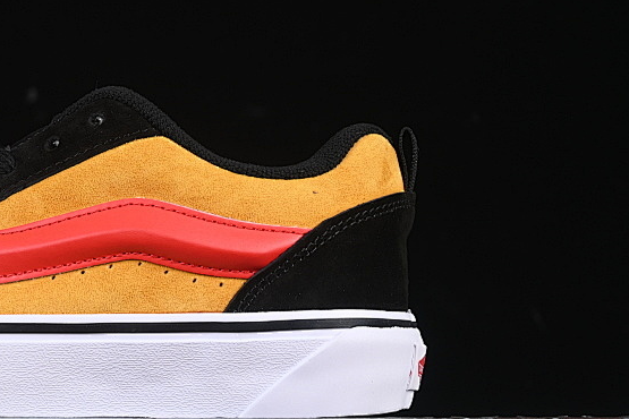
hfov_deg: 13.9
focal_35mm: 146
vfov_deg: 9.4
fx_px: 2551
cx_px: 34
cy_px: 166
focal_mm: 50
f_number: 6.3
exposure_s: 1/60
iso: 160
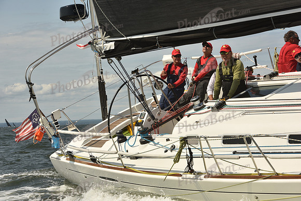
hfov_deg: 17.6
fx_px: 970
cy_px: 100
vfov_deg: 11.8
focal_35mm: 116
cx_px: 150
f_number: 11
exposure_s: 1/800
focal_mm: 116
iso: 250
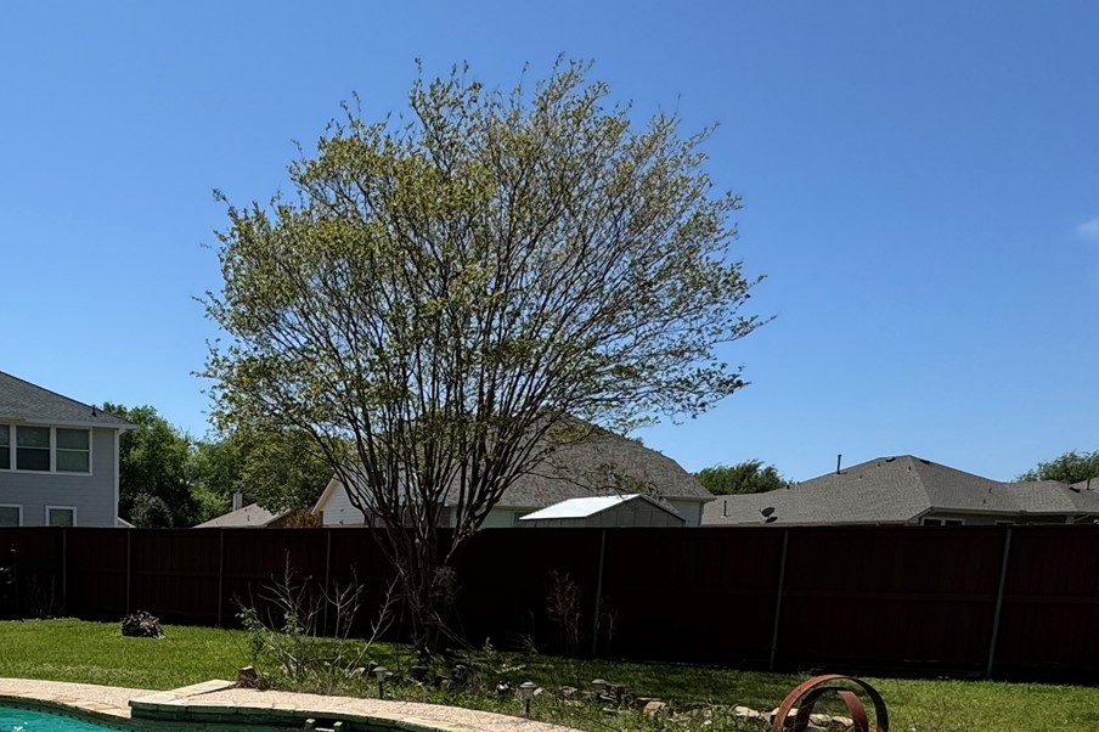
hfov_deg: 53.3
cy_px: 711
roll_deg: -1.8
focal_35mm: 33
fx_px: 1007
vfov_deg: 36.4
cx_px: 214
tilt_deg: -9.3
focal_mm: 2.22
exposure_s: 1/3247
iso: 50
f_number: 2.2
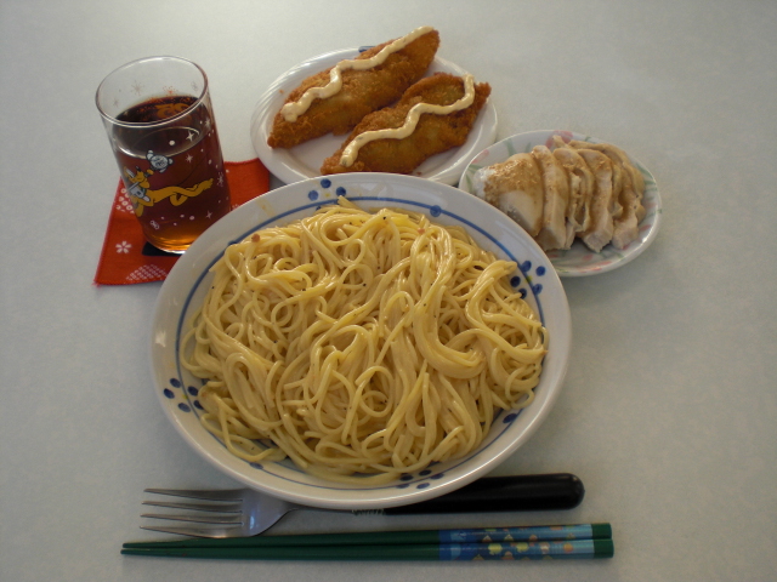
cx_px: 388
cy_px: 291
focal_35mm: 38
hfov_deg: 49.0
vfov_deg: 37.7
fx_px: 853
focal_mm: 6.3
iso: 64
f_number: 3.1
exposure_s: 1/125
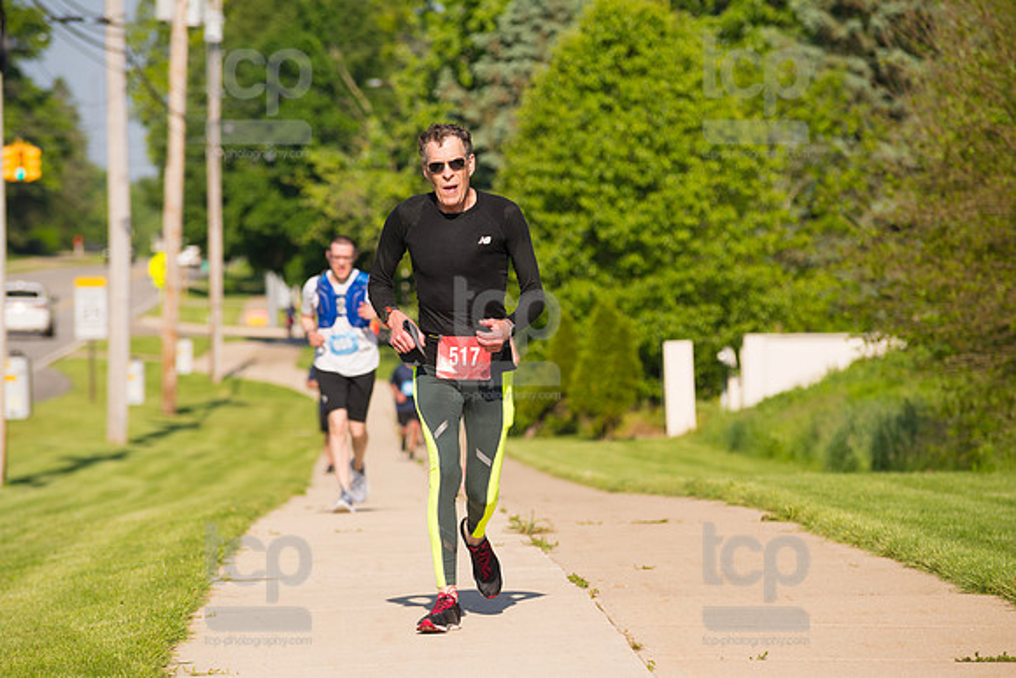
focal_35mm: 200
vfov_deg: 6.9
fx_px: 5646
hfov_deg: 10.3
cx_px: 508
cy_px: 339
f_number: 5.6
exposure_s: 1/2000
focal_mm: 200
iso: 400
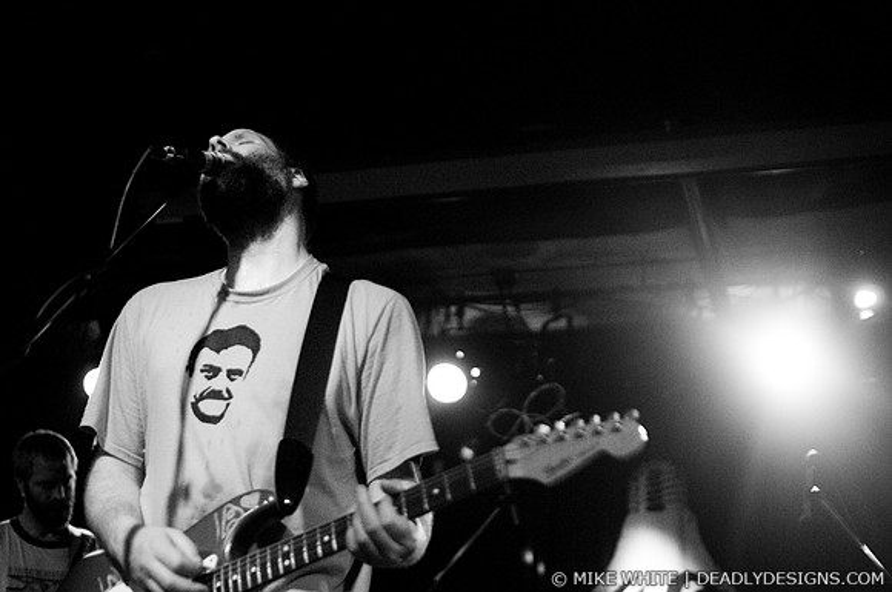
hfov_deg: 43.7
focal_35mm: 45
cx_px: 446
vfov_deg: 29.8
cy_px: 296
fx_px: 1113
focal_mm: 30
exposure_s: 1/100
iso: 1000
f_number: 1.4
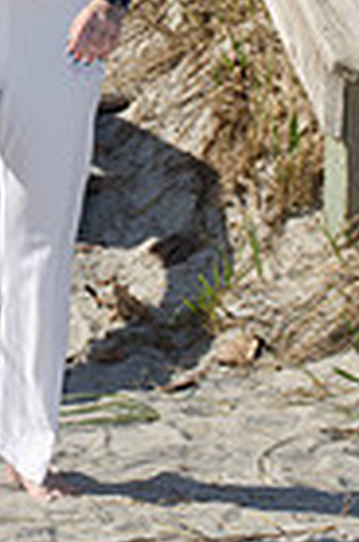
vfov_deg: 8.8
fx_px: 3503
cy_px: 0
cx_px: -12
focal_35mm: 233
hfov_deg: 5.9
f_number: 10
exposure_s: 1/250
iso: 100
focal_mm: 48
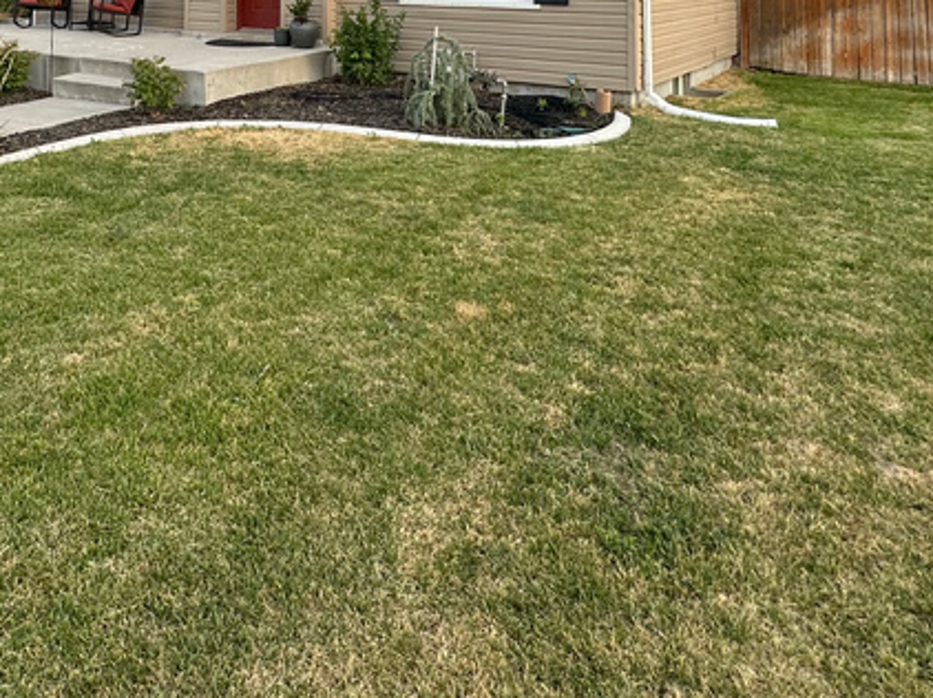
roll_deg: -0.6
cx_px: 245
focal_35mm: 34
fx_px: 916
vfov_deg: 35.6
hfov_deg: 51.9
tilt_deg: +2.6
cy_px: -73
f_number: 2.2
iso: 40
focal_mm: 2.22
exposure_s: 1/171
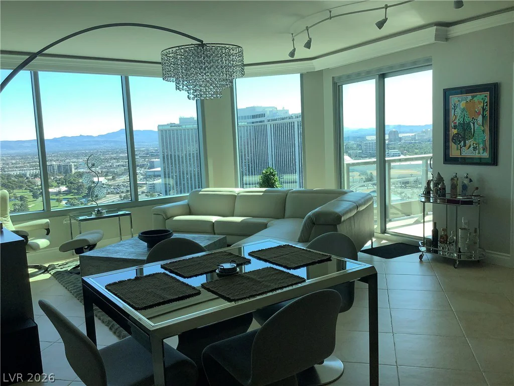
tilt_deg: -8.4
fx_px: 460
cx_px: 257
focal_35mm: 31
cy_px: 193
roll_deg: +2.2
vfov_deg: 45.4
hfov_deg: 58.4
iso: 25
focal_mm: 3.3
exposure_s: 1/301
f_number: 2.4
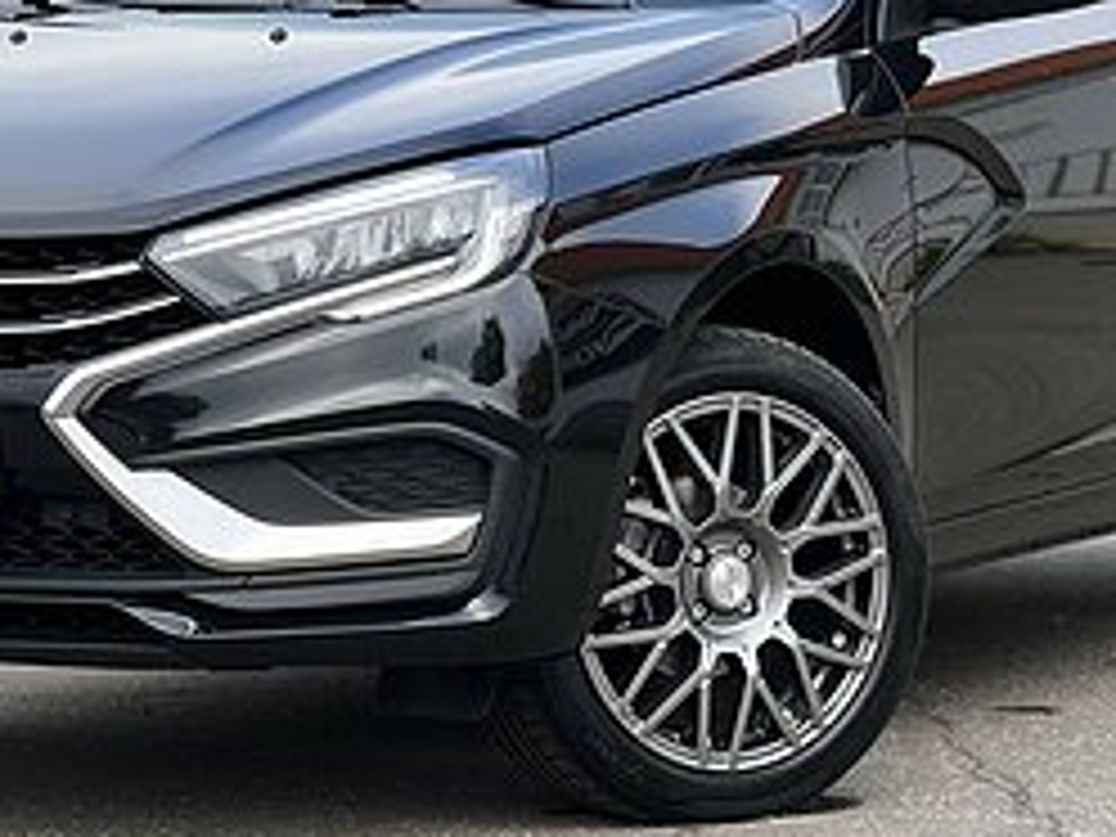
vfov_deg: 8.7
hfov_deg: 11.6
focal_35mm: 170
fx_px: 5481
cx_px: 405
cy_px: 90
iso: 25
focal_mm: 9
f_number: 2.8
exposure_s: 1/221
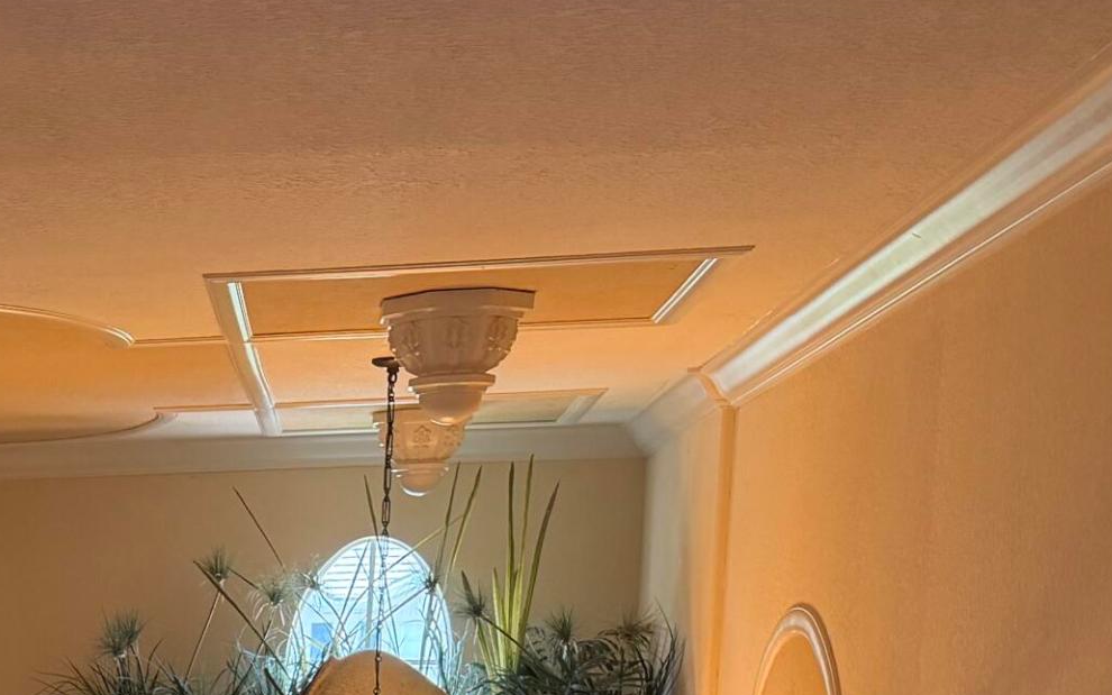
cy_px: 988
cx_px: -409
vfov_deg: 16.3
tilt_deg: -8.6
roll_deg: -0.1
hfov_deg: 23.8
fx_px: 2243
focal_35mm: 74
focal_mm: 6.76
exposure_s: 1/188
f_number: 1.78
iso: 200
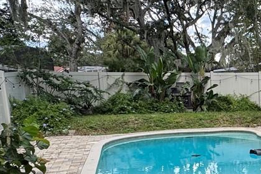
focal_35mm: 56
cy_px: 153
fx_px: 406
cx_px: 324
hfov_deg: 29.8
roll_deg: -0.4
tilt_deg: -10.7
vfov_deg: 23.6
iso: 40
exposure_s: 1/383
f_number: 2.2
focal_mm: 2.22
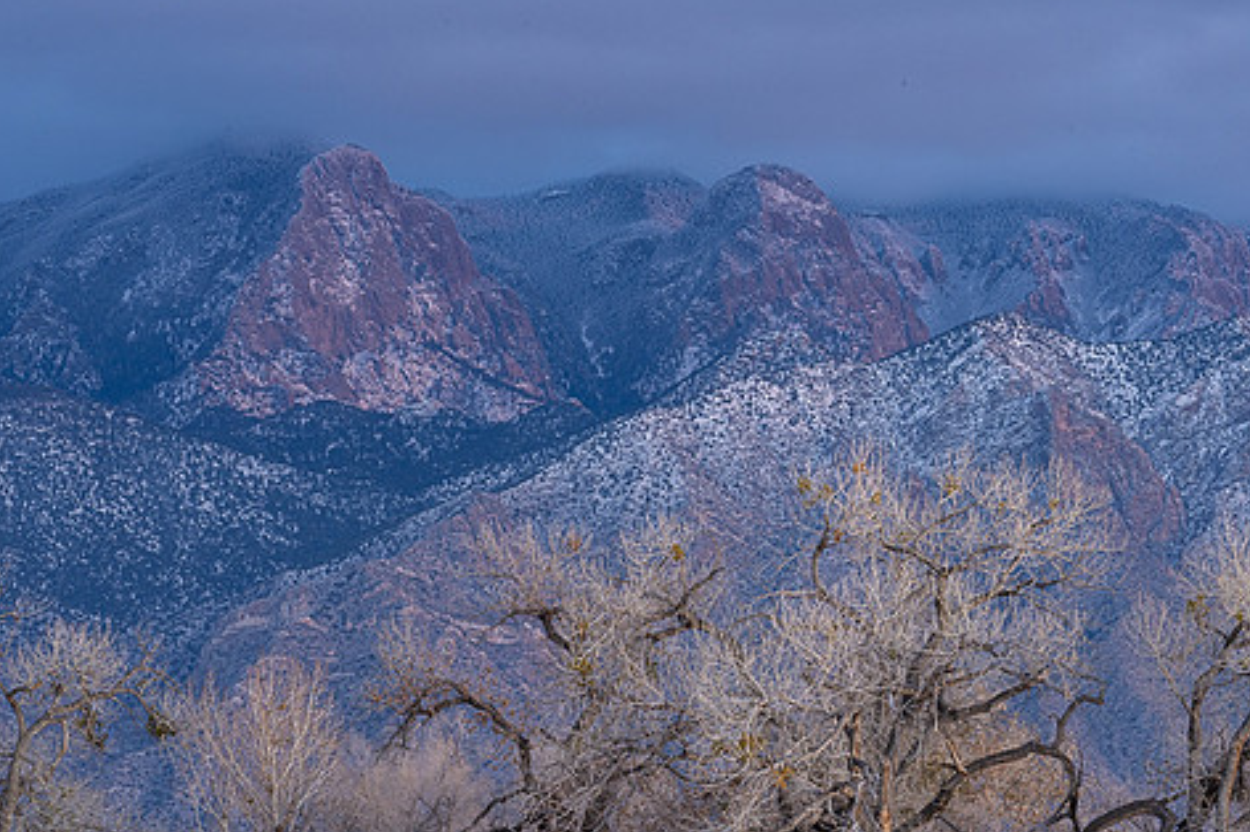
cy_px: 435
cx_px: 694
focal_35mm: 230
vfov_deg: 6.0
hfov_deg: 9.0
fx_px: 7980
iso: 400
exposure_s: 1.3
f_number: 22
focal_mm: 187.1
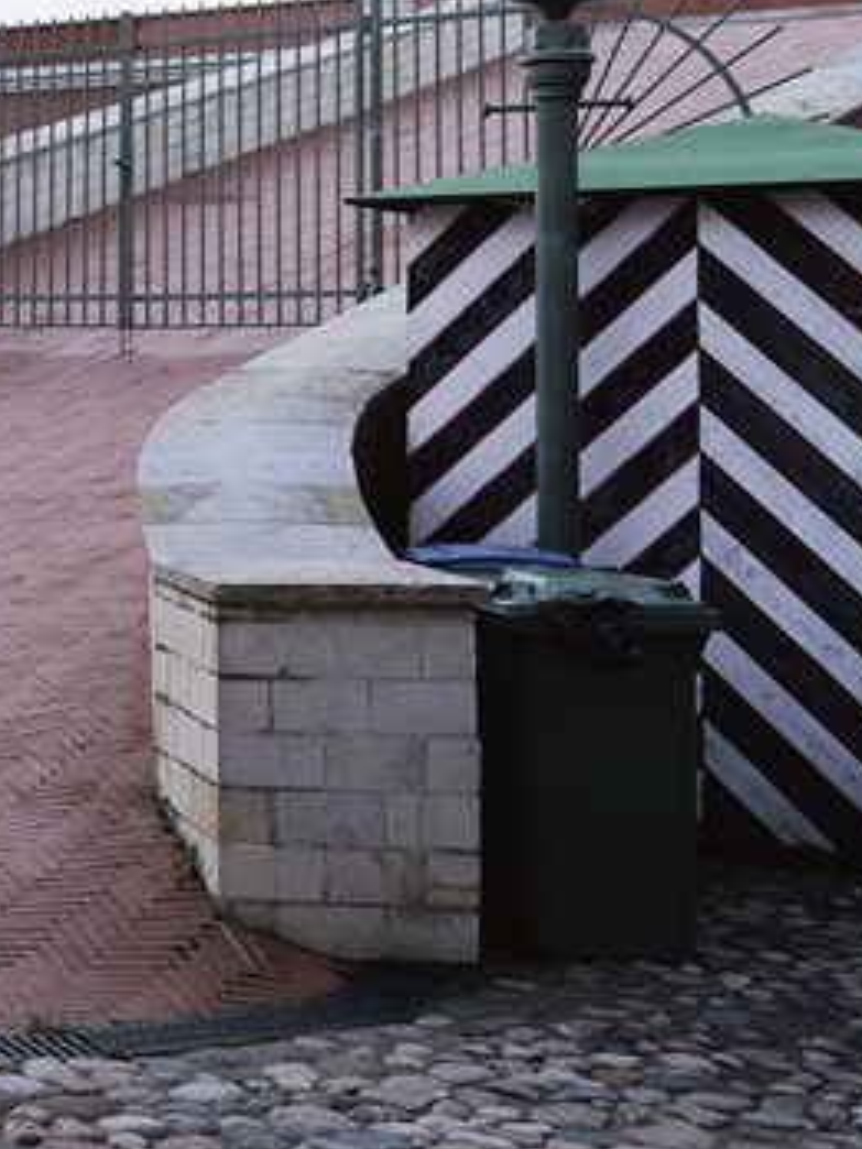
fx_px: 2258
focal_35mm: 68
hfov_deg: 17.9
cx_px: -624
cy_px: 249
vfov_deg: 28.0
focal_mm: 24
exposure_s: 1/1250
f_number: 4
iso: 500
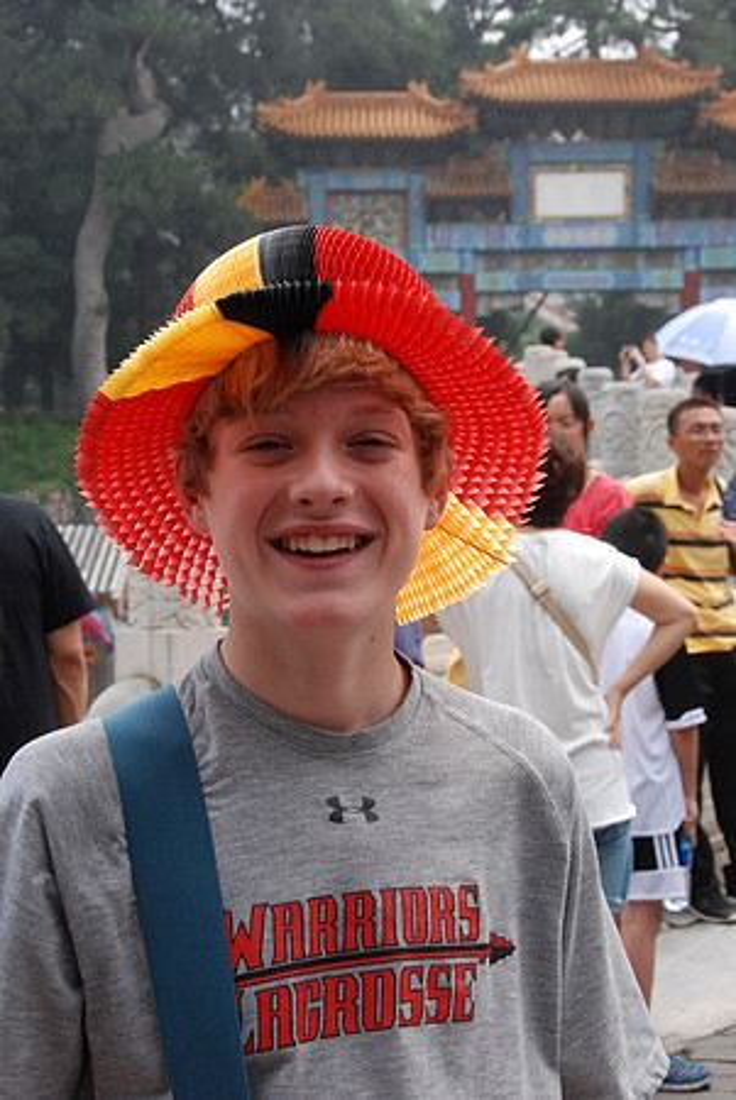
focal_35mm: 60
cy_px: 550
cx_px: 368
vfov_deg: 33.4
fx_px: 1836
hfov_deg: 22.7
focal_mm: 40
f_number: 11
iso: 1000
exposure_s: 1/500
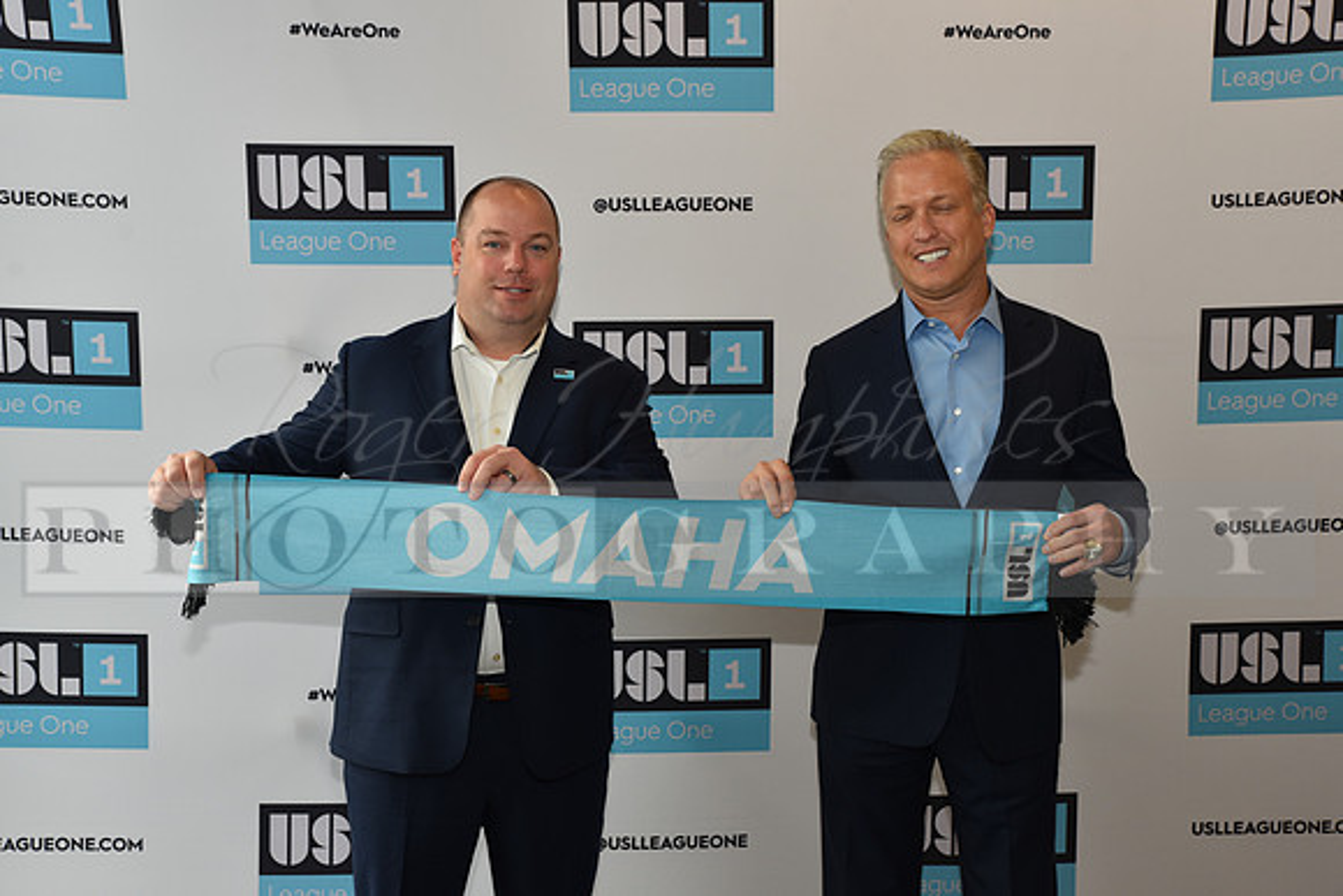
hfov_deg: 43.6
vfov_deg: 29.9
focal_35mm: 45
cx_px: 672
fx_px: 1679
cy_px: 448
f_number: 5.6
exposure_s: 1/60
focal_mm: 45
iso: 400
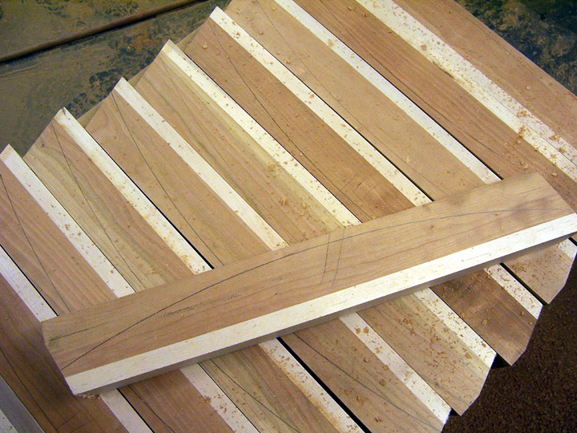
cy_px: 216
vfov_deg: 42.9
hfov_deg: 55.4
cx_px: 288
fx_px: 550
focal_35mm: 33
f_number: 3.4
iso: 140
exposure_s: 1/30
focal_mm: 5.5
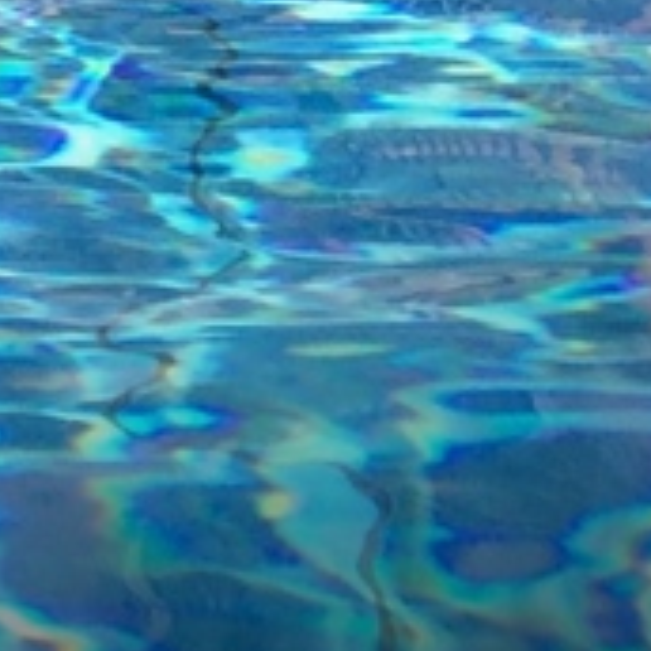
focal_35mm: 239
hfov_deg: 6.0
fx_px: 5085
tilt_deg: +6.1
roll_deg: +0.2
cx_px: -2123
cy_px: -1472
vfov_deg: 6.5
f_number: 2.2
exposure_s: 1/3165
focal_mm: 4.15
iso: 32
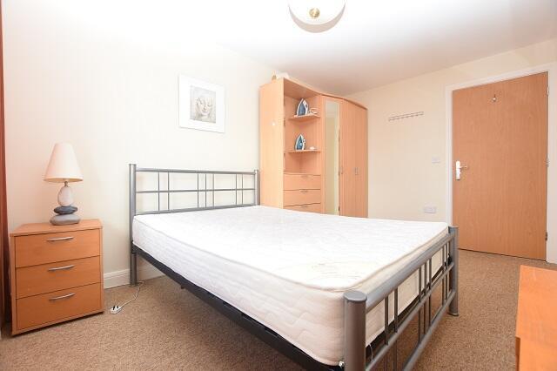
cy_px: 186
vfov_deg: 77.3
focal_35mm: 15
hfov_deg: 100.4
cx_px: 278
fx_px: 232
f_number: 5.6
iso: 800
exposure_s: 1/125
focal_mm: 10
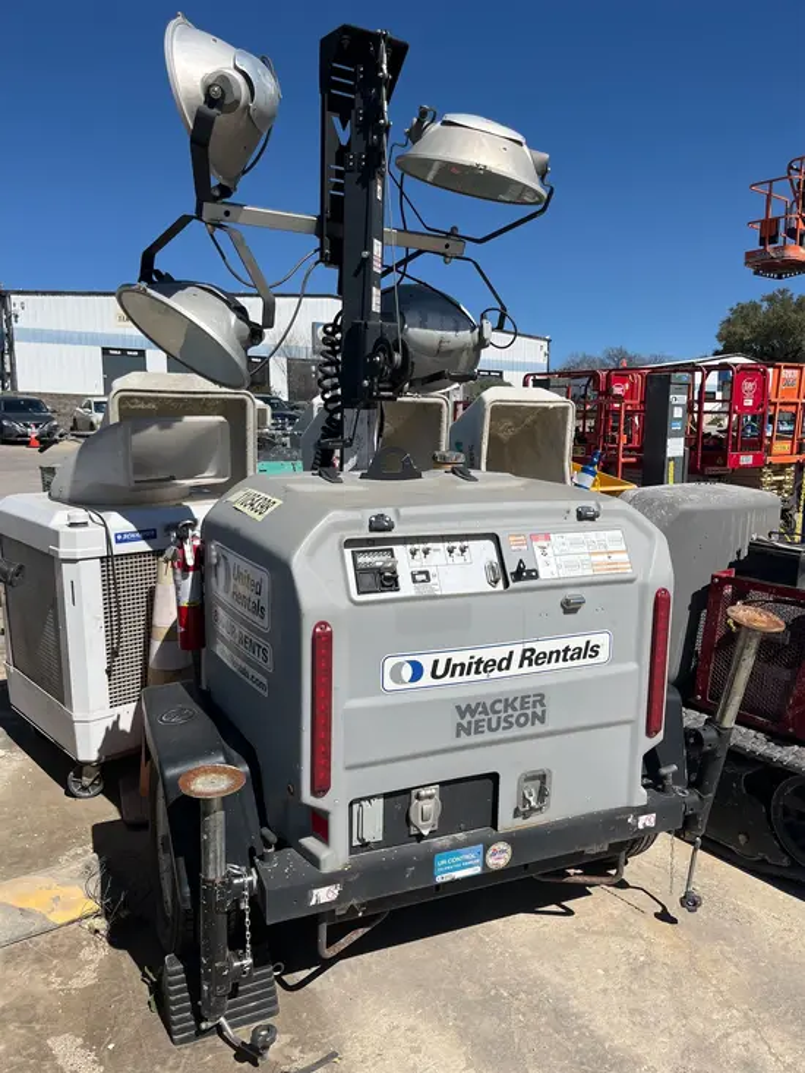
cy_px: 536
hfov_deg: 53.1
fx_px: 806
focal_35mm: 26
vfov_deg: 67.3
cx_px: 402
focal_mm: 5.1
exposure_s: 1/6173
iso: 50
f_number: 1.6
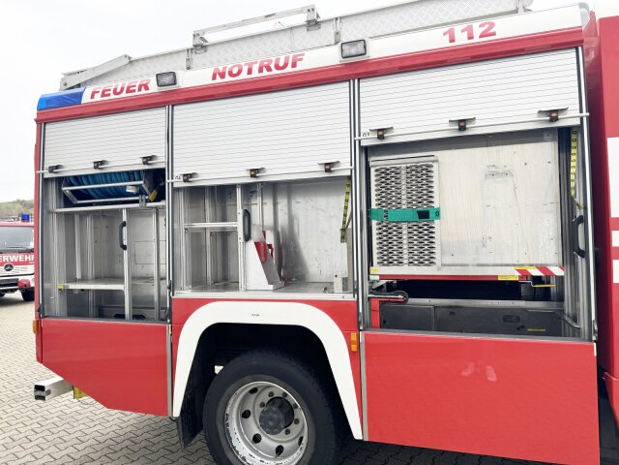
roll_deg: +4.0
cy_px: 232
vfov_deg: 56.8
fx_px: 429
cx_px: 310
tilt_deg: +2.3
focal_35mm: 24
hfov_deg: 71.6
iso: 80
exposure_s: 1/433
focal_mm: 6.76
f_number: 1.78
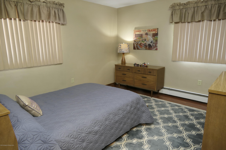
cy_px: 75
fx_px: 151
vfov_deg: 53.1
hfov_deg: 73.7
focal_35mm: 24
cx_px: 113
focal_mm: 8.8
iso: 200
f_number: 8
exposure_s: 1.3
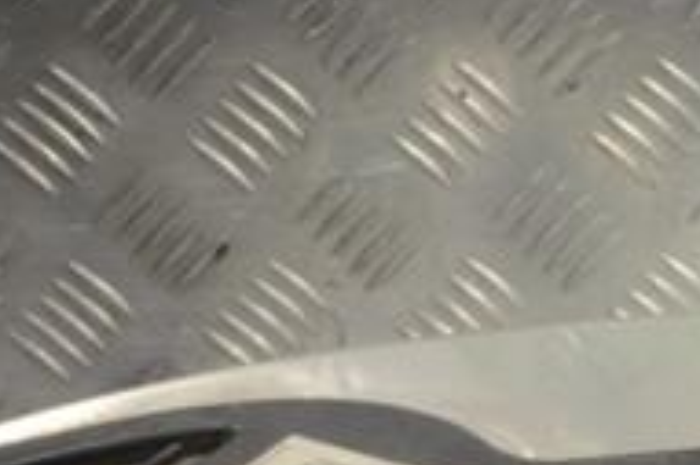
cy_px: 571
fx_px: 3477
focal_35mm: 179
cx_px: 729
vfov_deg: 7.6
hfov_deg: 11.4
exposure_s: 1/30
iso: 100
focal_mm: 38
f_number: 5
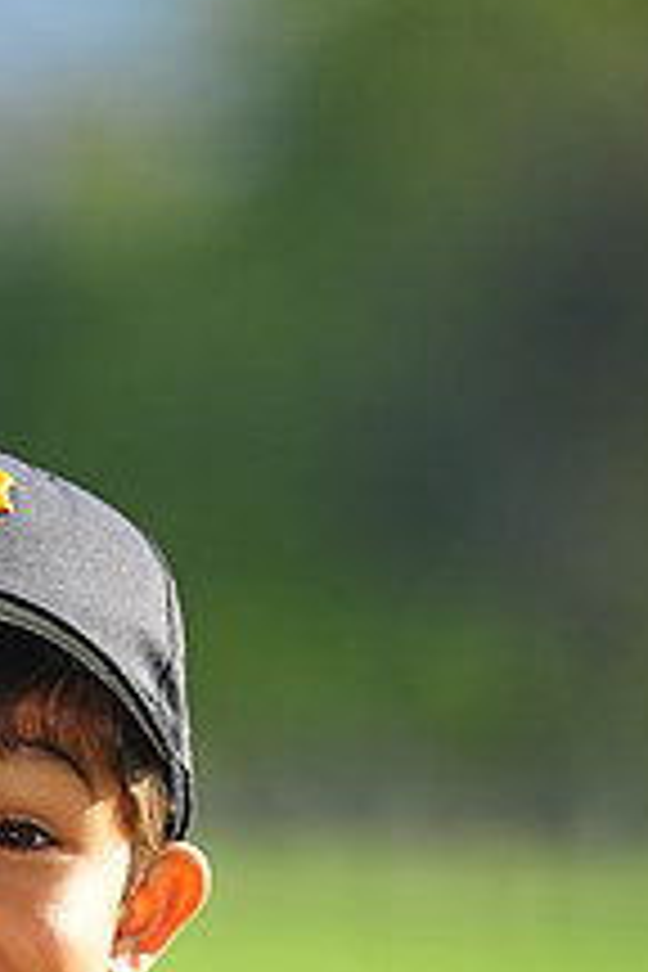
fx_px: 14498
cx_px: -180
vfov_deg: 3.8
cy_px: 1233
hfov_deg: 2.6
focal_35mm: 537
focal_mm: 200
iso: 200
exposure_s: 1/800
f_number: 4
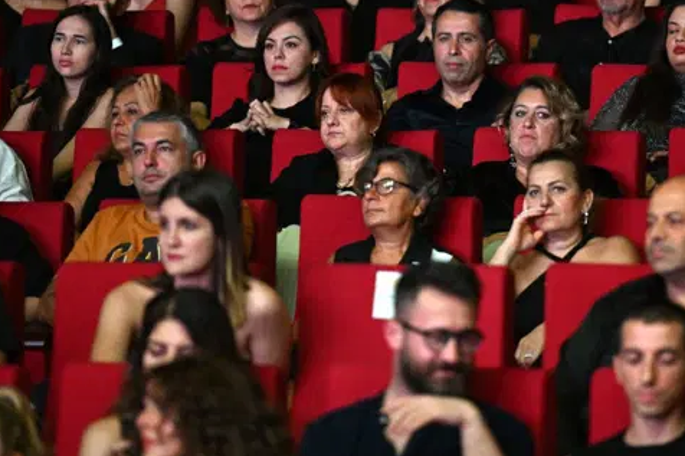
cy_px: 115
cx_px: 456
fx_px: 6505
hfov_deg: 6.0
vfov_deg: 4.0
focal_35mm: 342
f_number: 2.8
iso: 2500
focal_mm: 185
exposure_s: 1/125
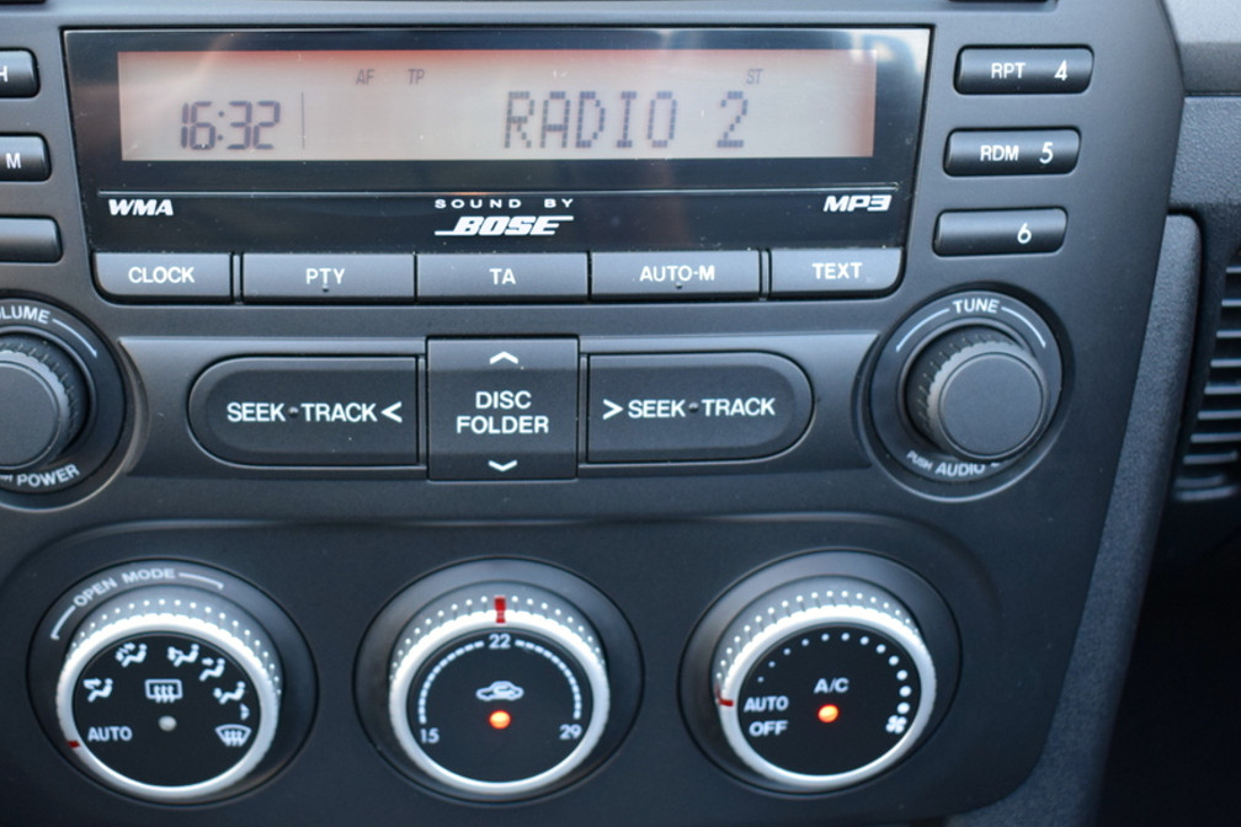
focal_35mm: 50
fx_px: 1723
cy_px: 337
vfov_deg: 26.9
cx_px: 478
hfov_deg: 39.4
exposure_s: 1/60
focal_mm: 24
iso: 720
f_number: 4
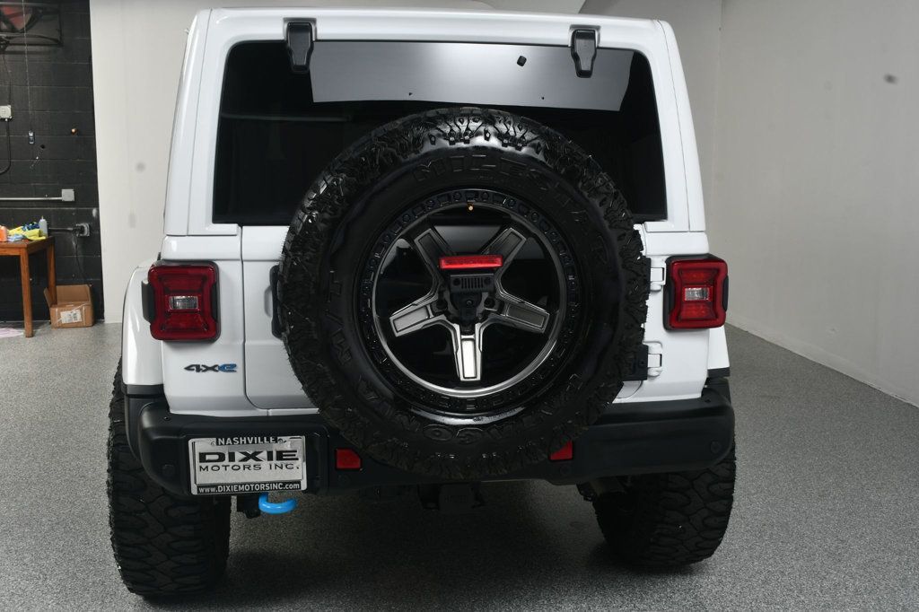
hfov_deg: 49.6
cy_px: 306
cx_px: 460
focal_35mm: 39
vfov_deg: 34.2
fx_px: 995
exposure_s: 1/160
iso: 100
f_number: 13
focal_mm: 26
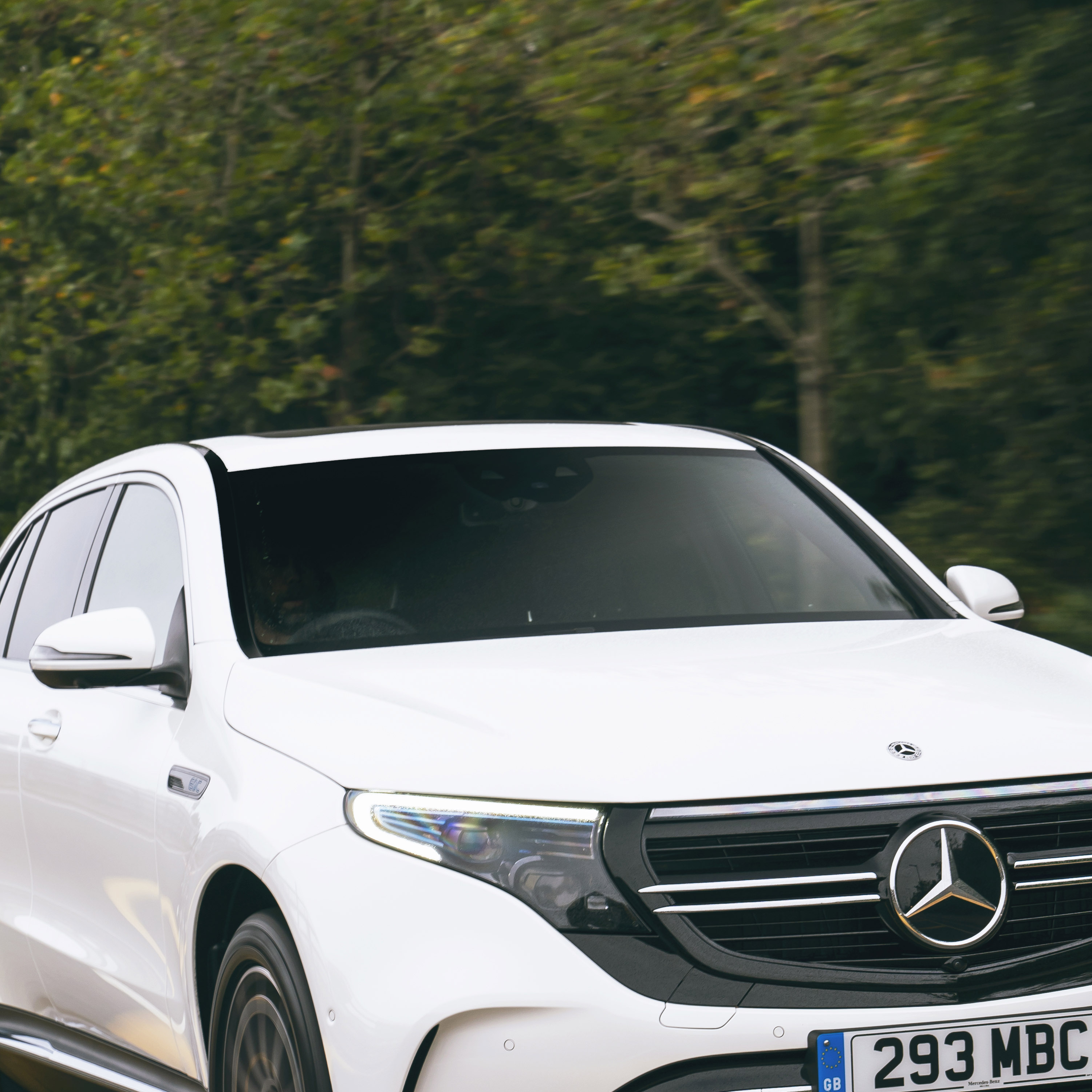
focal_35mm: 119
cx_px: 565
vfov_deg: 14.6
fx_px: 4247
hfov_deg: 14.7
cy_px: 717
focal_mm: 70
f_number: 6.3
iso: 100
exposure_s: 1/40
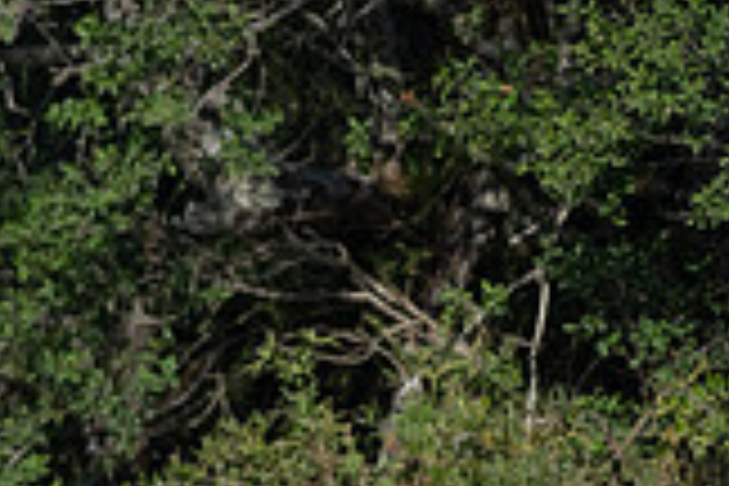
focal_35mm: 2145
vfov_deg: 0.6
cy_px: 704
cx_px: -180
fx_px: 43433
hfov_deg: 1.0
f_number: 7.1
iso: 800
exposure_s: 1/1600
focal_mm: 600
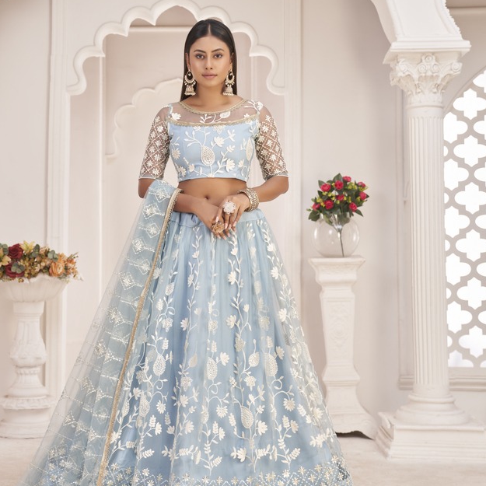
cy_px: 146
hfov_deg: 23.0
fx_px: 1191
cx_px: 180
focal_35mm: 75
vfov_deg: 22.9
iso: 160
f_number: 3.5
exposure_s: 1/160
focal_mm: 46
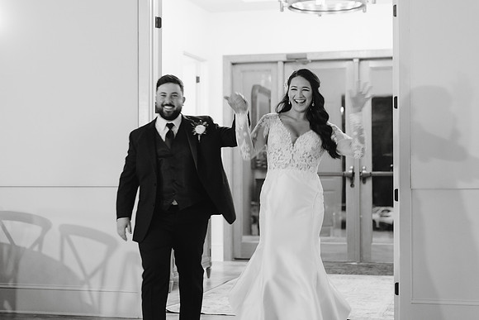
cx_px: 240
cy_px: 139
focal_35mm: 66
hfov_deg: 30.6
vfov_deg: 20.7
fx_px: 874
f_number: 2.8
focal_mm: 58
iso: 1250
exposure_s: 1/50
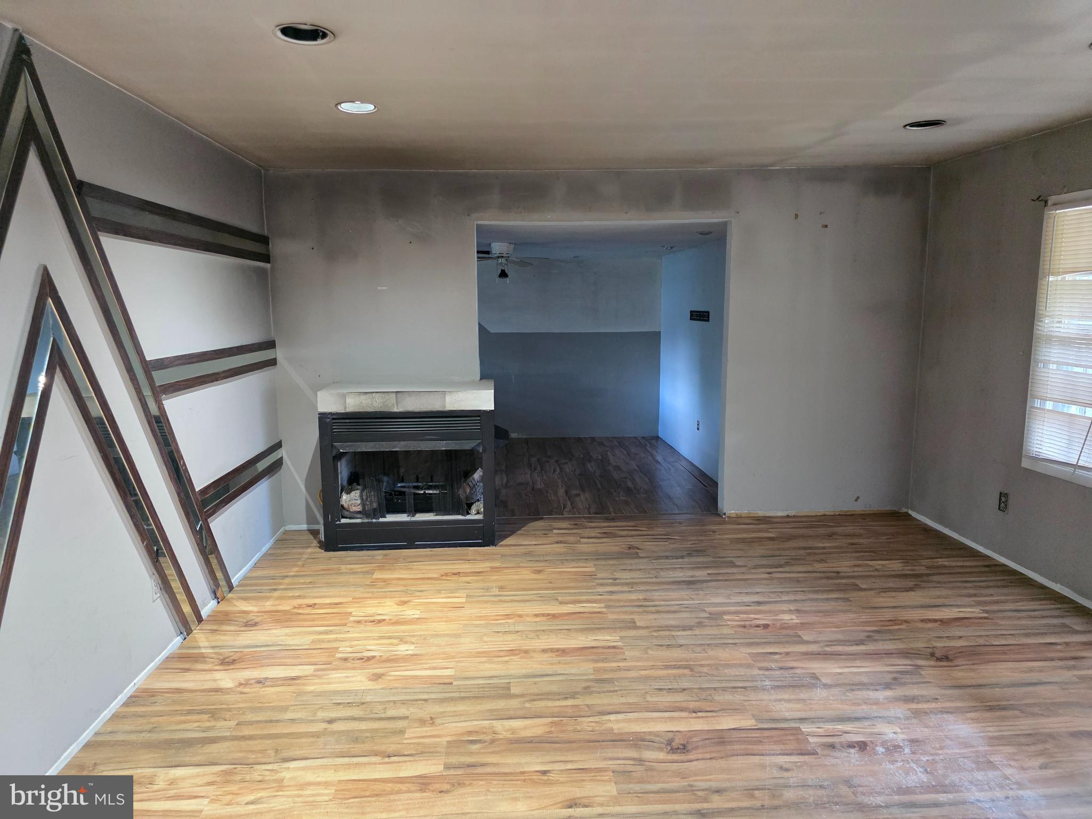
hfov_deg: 73.9
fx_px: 726
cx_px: 546
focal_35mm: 23
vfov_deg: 58.9
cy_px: 410
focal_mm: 6.3
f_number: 1.7
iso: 2000
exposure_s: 1/120
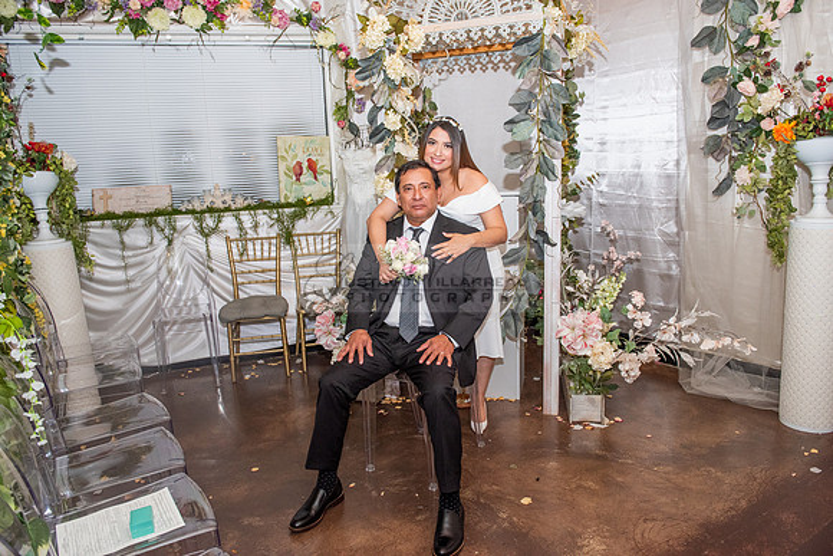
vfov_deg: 49.6
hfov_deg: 69.4
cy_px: 278
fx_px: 602
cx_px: 416
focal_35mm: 26
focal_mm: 26
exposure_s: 1/125
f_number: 4.5
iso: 1600
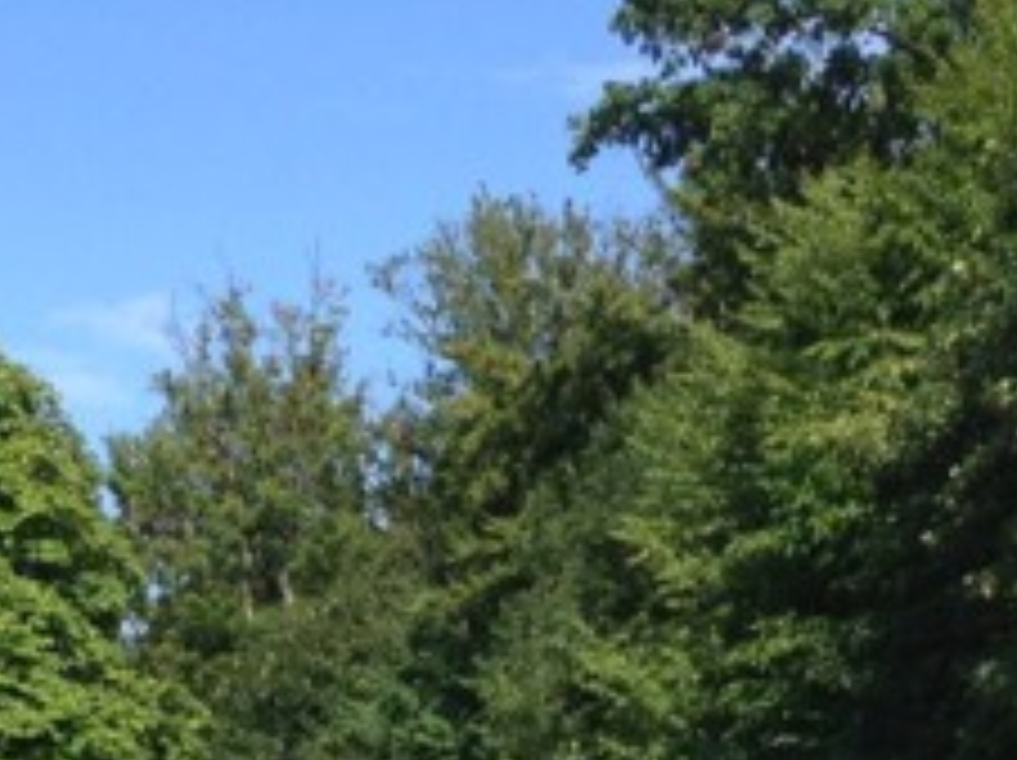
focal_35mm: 117
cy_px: 1318
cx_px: 351
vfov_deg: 11.8
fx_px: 3434
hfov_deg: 16.8
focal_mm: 4.13
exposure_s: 1/919
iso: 50
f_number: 2.4
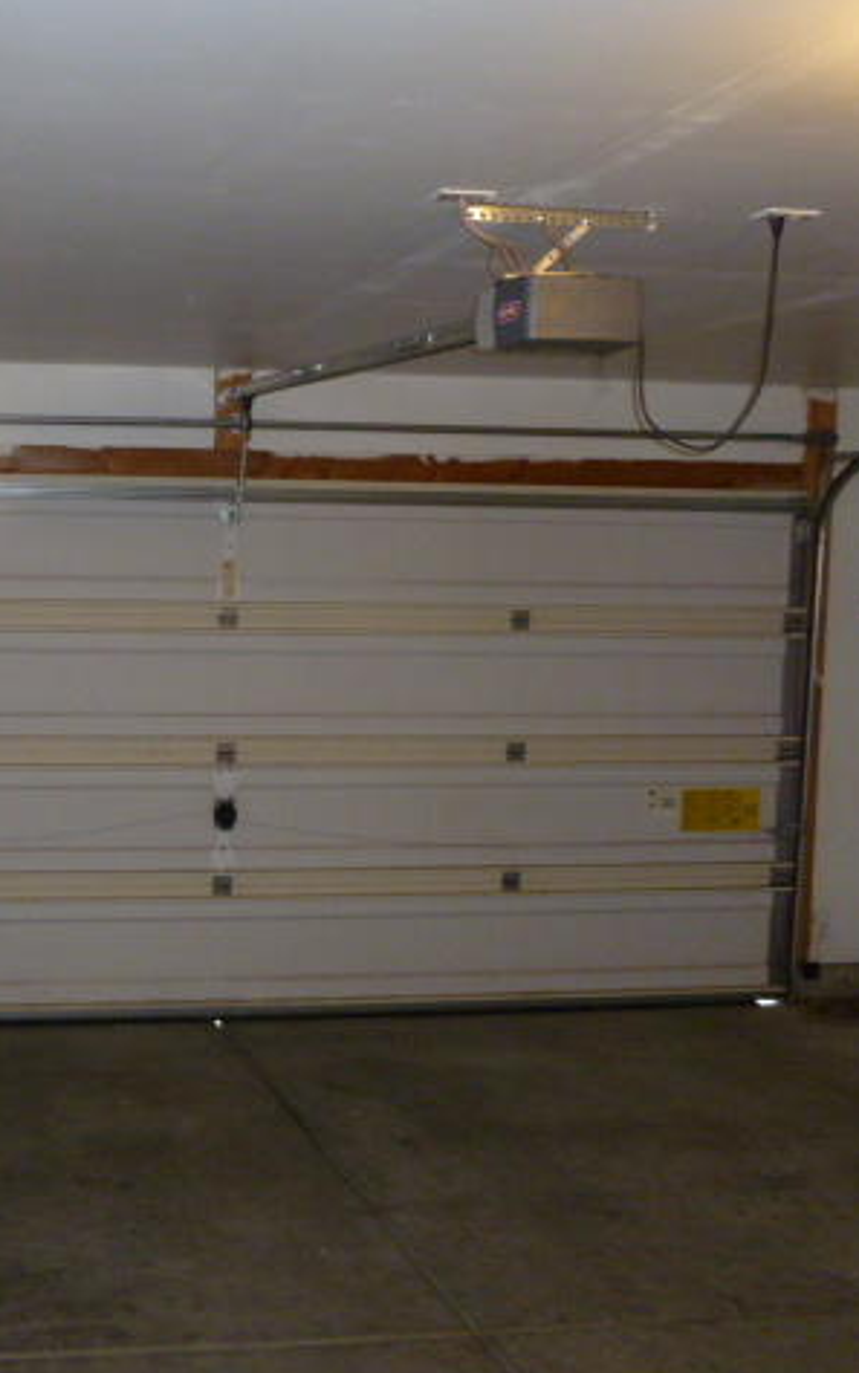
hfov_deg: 30.0
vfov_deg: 49.3
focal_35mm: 40
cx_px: 20
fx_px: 1498
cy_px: 688
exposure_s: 1/30
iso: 320
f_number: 3.3
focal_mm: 5
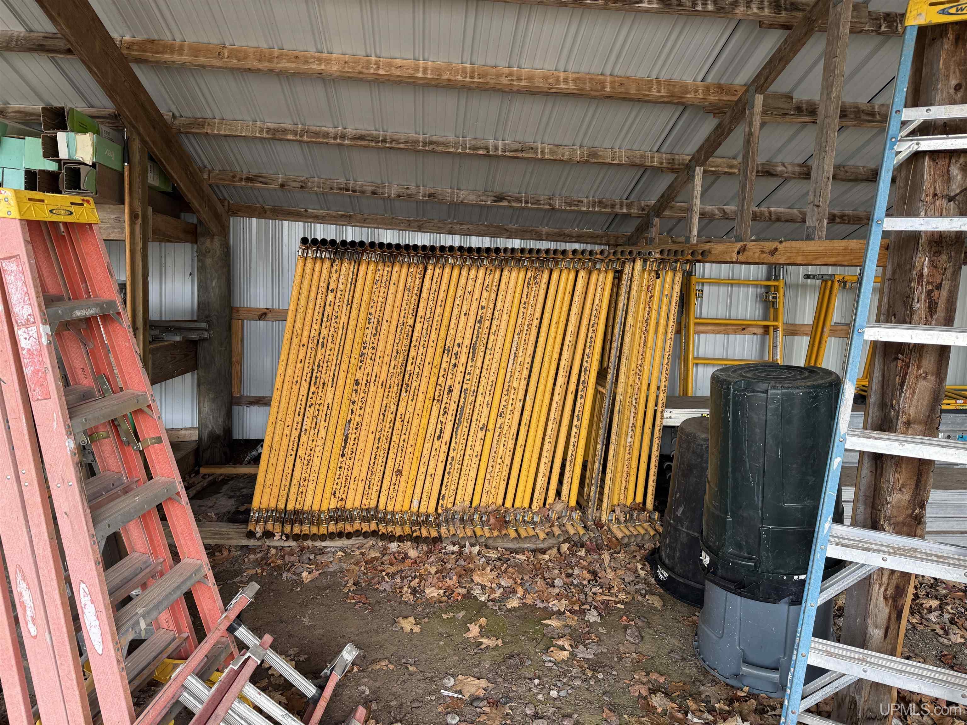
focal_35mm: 24
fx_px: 670
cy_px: 362
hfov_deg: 71.6
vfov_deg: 56.8
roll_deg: -2.8
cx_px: 484
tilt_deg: -4.0
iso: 160
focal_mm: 6.76
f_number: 1.78
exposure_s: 1/121
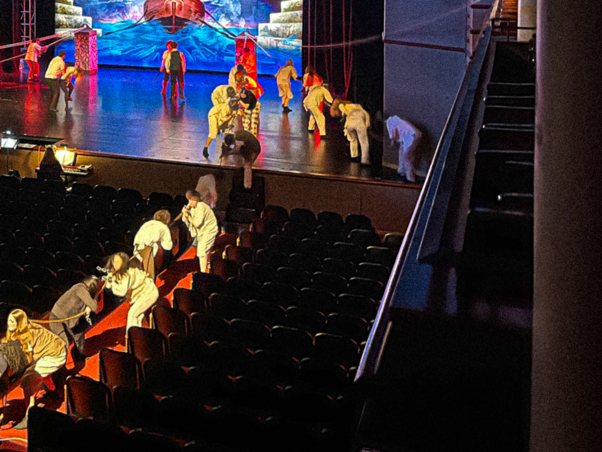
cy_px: -11
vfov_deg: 25.2
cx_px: 67
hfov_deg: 33.2
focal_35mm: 55
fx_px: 957
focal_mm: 5.1
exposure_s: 1/20
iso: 1000
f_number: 1.6
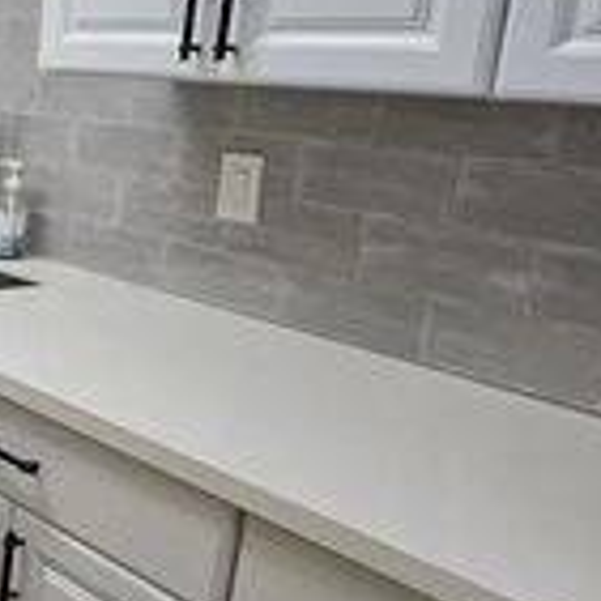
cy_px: 281
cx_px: -516
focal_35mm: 52
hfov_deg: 20.8
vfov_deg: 32.8
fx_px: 1021
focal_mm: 1.7
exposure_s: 1/60
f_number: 2.2
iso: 80
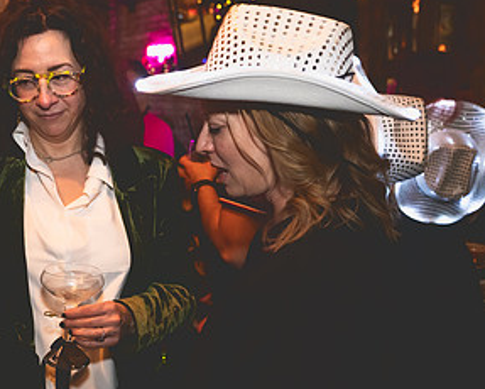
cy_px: 194
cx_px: 81
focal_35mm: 46
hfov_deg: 38.4
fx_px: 661
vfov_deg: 32.8
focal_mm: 24
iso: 3200
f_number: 3.2
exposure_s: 1/100
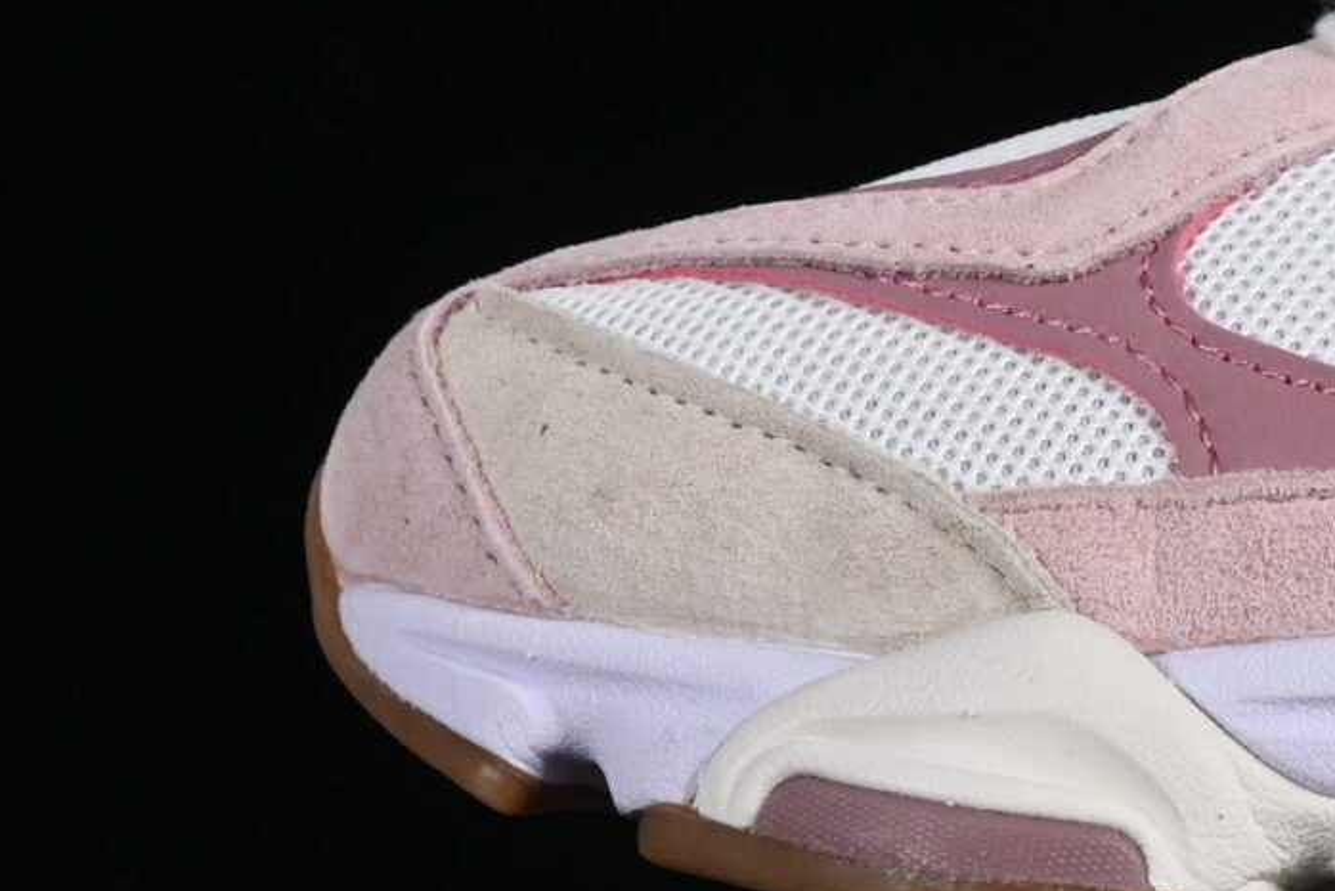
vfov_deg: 5.0
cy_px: -9
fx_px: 10202
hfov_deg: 7.3
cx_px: 2073
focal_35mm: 275
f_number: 8
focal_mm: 50
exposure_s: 1/80
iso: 160
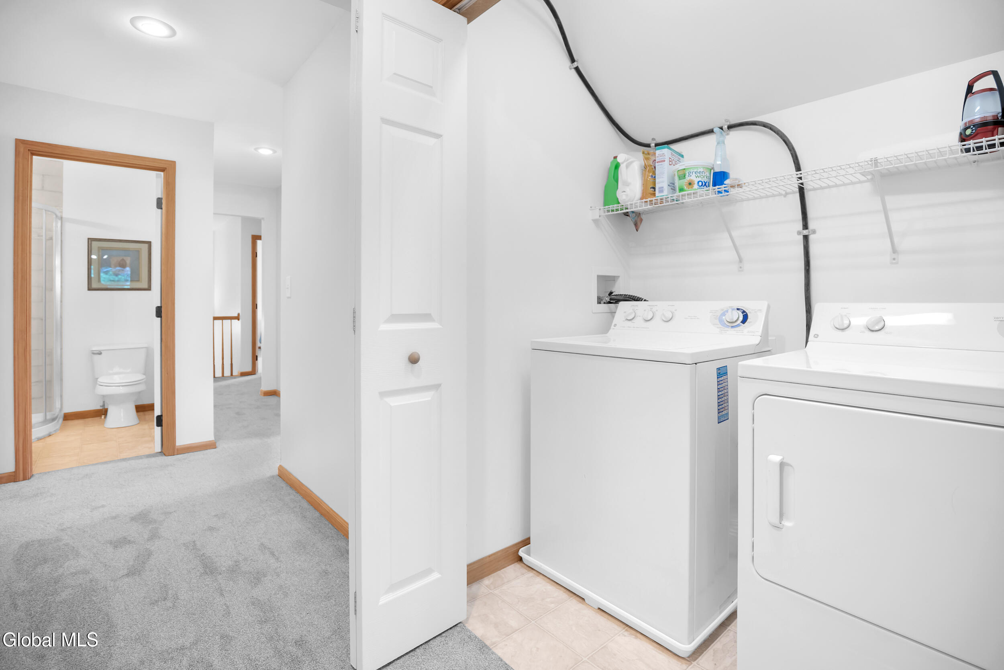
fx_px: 446
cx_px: 502
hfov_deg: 96.7
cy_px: 335
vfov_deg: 73.8
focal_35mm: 16
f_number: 4
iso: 500
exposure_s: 1/60
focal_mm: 16
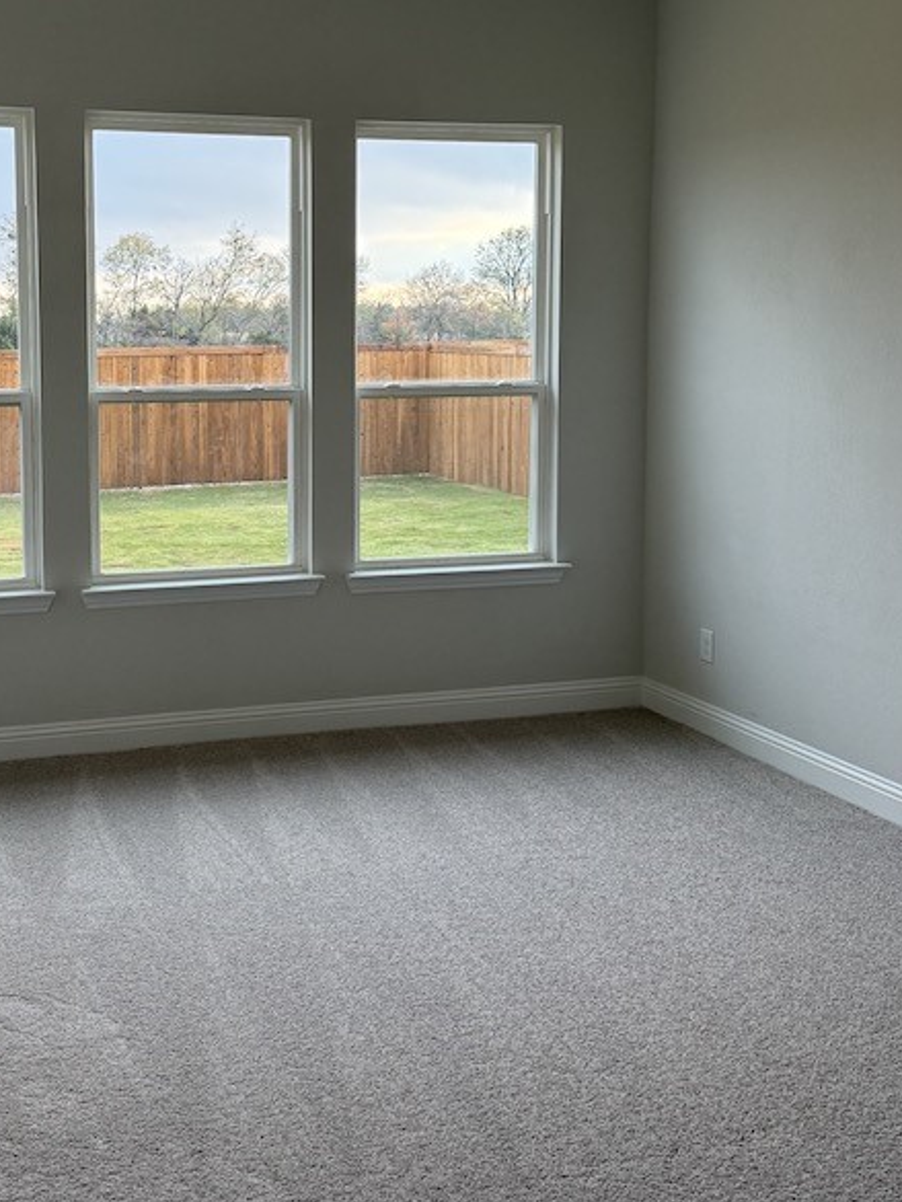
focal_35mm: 42
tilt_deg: -4.4
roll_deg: -0.9
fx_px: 1459
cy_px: 425
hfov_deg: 33.9
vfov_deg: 44.3
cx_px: 269
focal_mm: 6.76
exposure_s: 1/238
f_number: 1.78
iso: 160
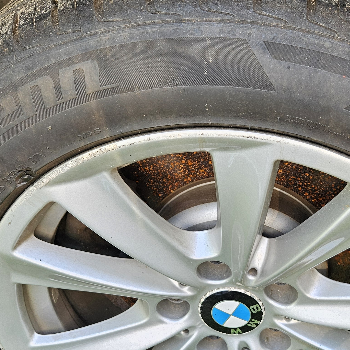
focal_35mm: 53
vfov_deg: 32.1
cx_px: 251
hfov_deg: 31.8
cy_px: 217
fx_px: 606
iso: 64
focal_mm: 5.4
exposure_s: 1/180
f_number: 1.8
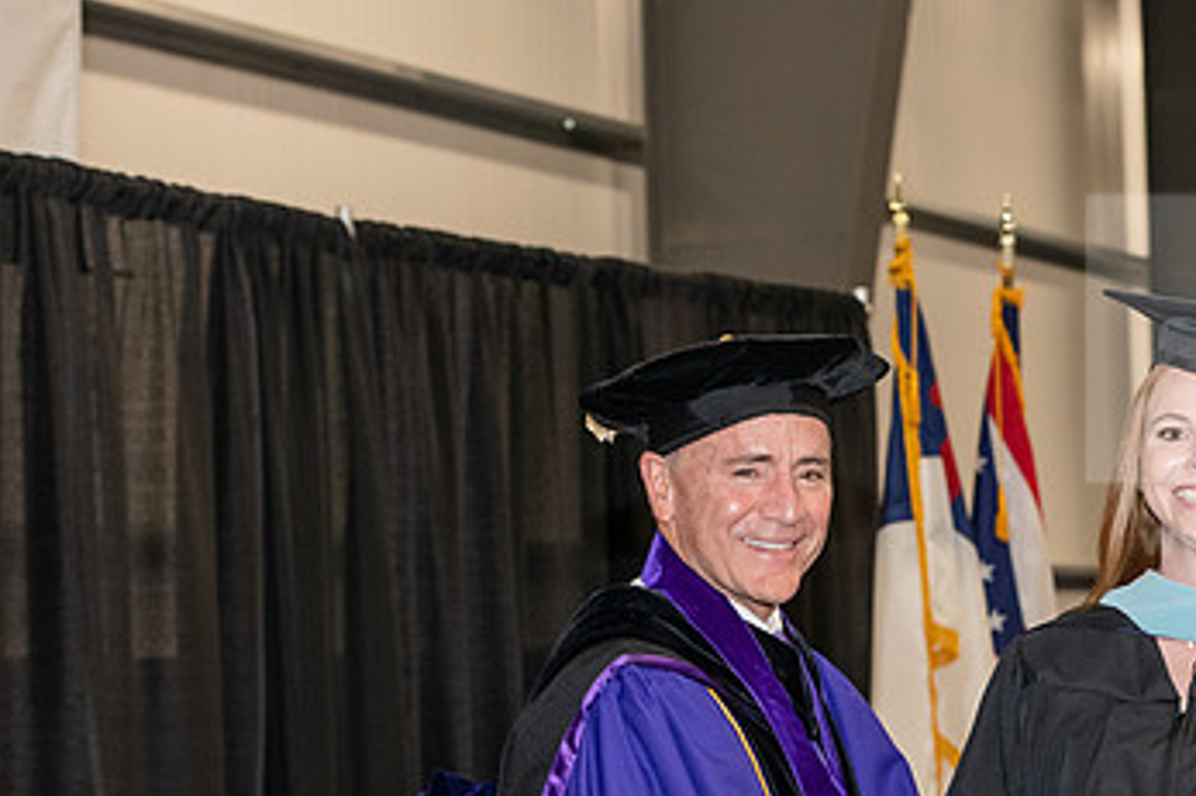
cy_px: 612
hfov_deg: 17.3
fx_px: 3885
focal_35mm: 117
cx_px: 982
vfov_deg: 11.7
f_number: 5.6
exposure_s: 1/200
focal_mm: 70
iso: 2500
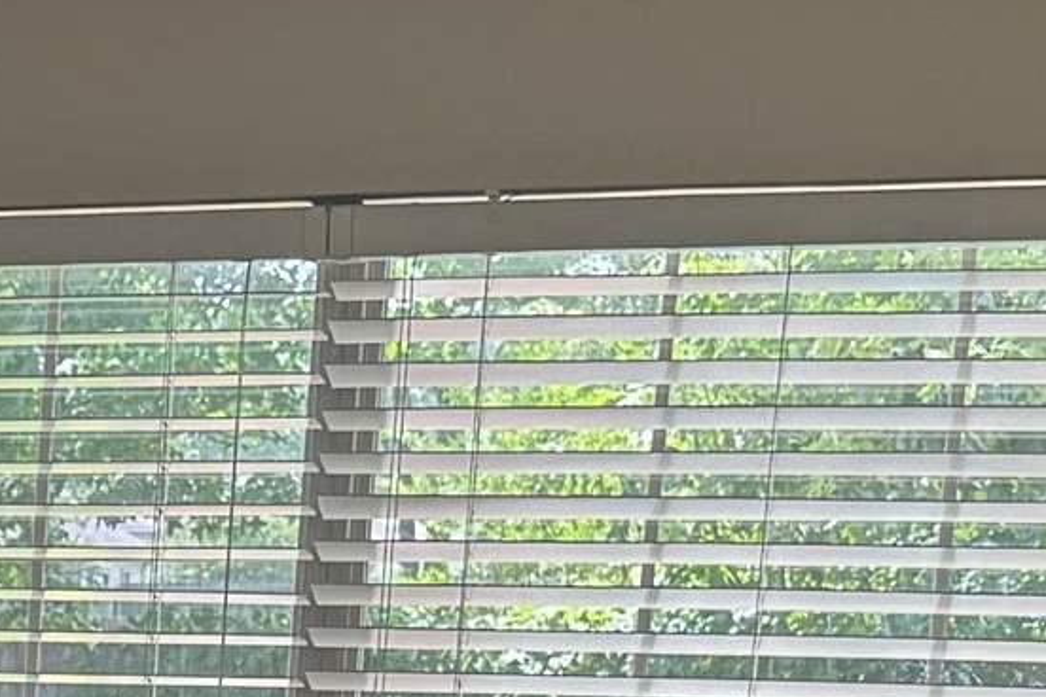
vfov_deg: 9.3
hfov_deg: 13.7
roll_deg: -2.1
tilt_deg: -9.3
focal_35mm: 139
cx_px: -620
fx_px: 4038
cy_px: 1341
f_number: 1.78
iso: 50
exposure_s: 1/121
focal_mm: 6.76
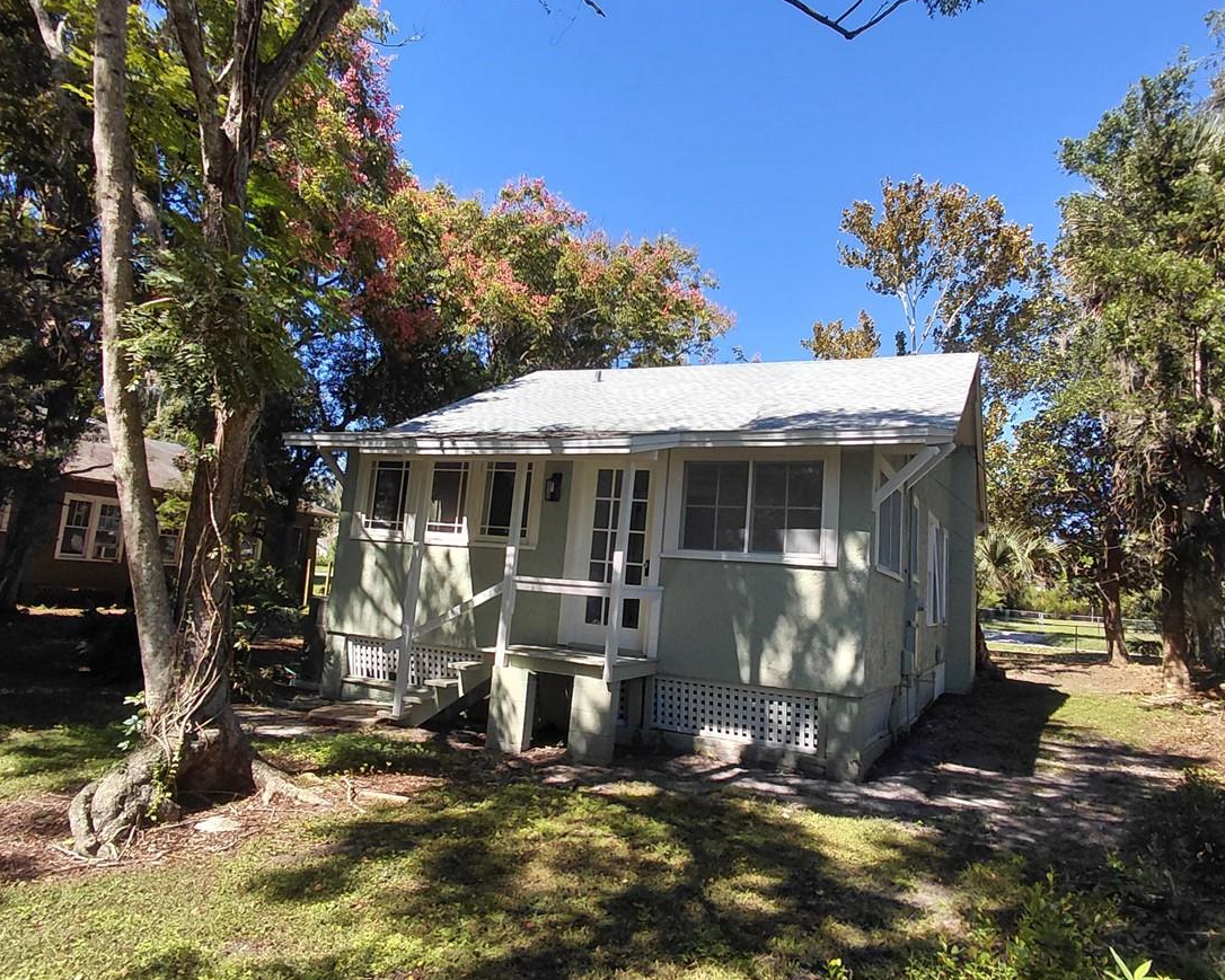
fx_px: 834
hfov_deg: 72.6
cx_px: 638
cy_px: 462
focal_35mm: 23
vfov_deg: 60.8
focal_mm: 1.64
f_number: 2.2
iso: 40
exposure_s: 1/1015
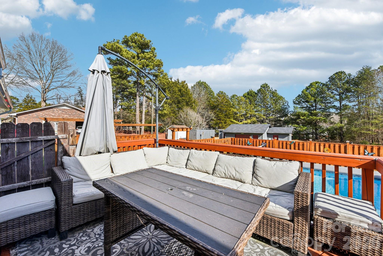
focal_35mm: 14
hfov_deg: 104.3
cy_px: 128
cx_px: 192
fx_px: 149
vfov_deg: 81.2
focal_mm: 14
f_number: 8
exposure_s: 1/800
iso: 200
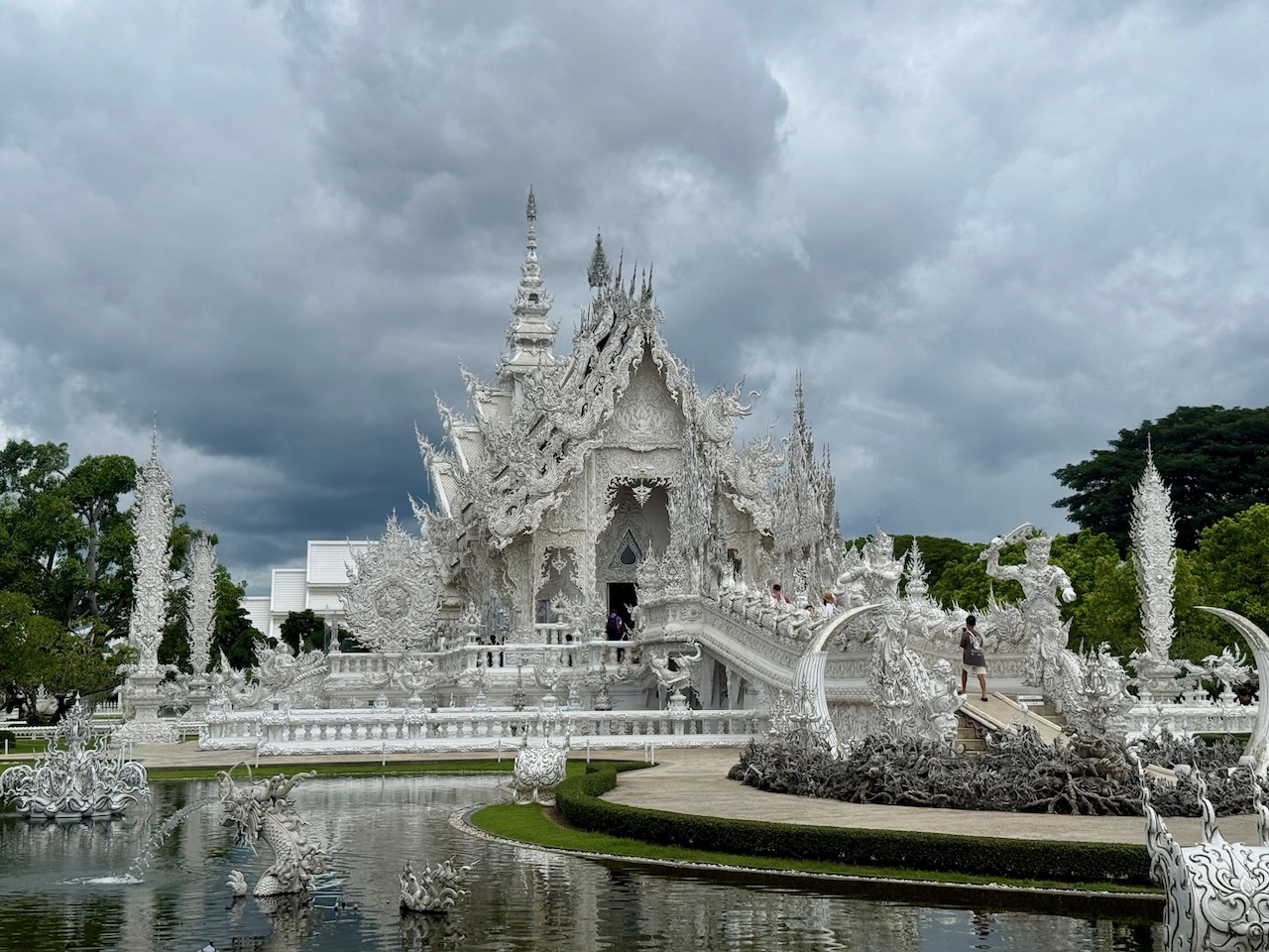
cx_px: 634
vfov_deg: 30.3
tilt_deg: +7.8
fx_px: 1760
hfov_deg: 39.7
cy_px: 476
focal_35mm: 48
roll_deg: +0.1
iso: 80
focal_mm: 6.76
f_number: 1.78
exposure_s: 1/9901
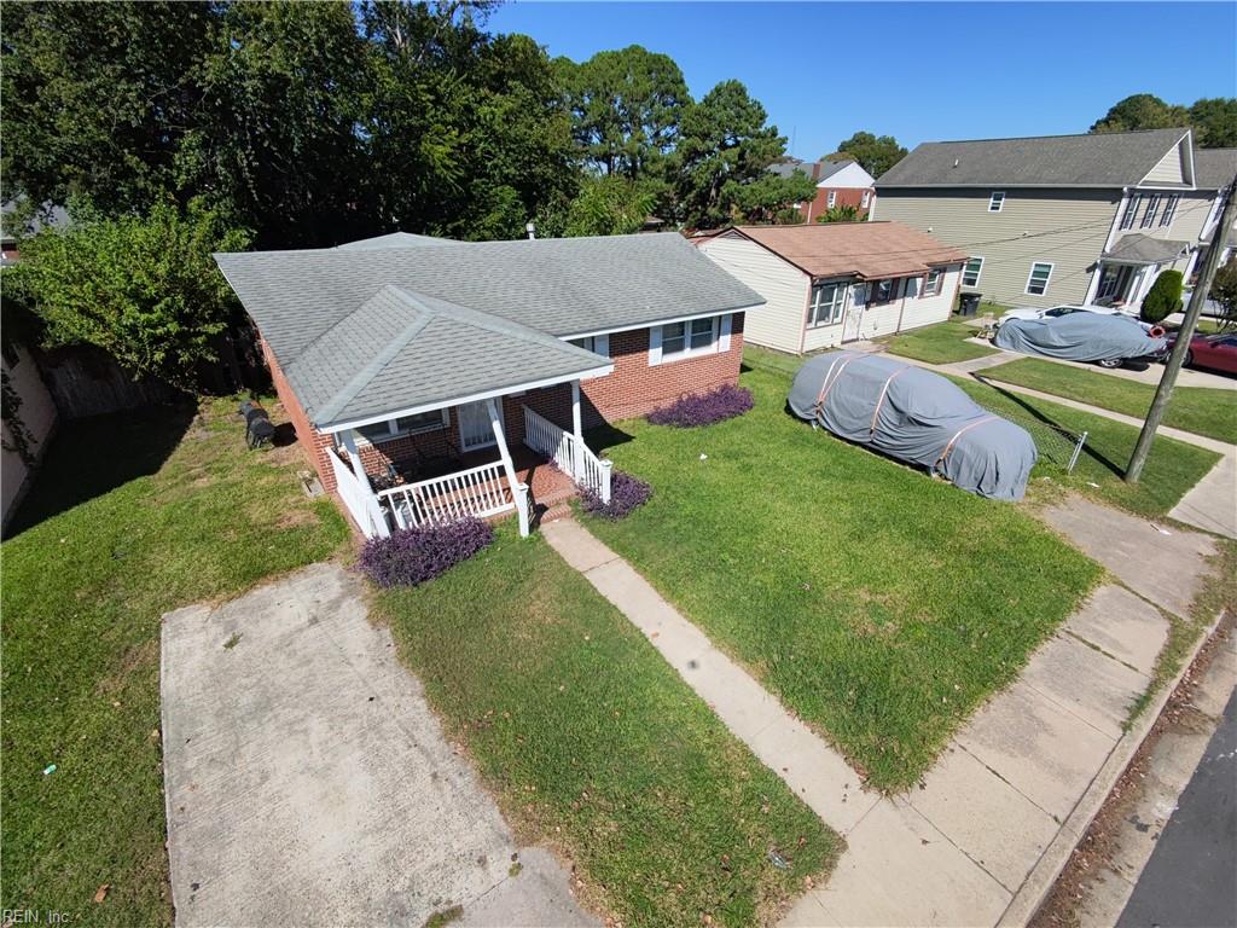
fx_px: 572
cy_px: 464
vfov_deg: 78.1
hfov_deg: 94.5
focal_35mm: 16
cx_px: 618
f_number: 2.55
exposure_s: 1/1940
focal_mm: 16
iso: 105
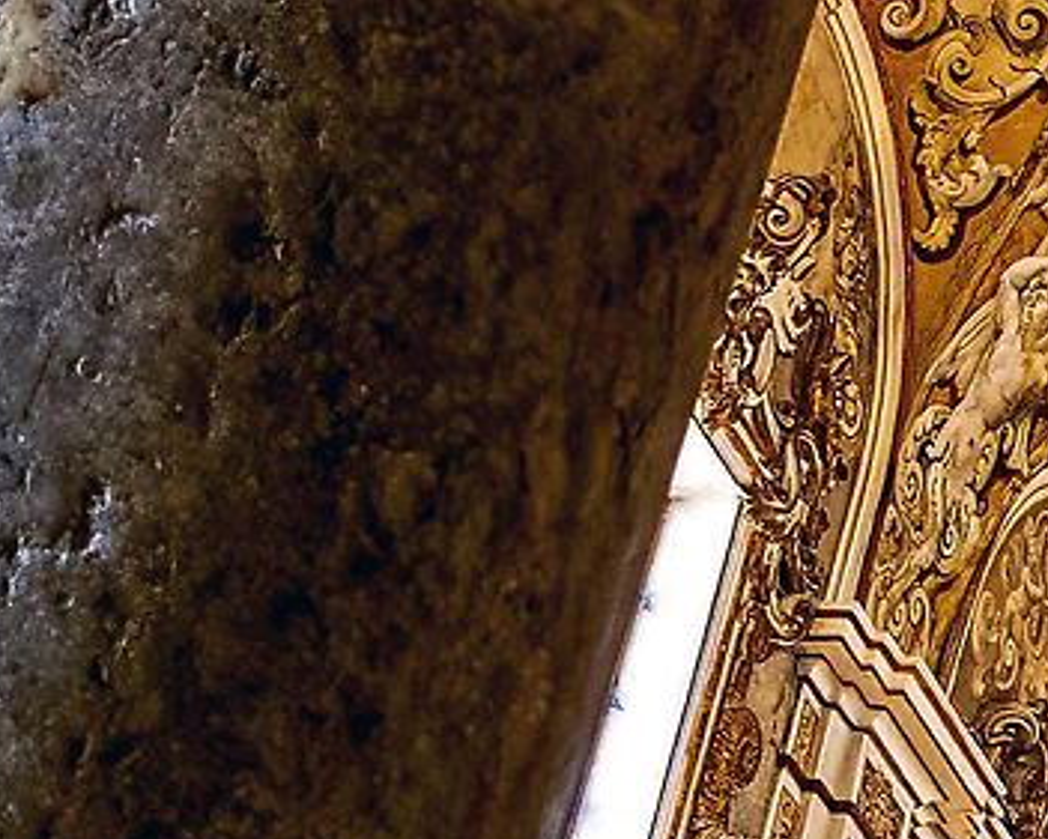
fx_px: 4778
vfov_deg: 9.9
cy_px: -51
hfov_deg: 11.4
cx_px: 2021
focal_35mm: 154
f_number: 7.1
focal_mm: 24
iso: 1600
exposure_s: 1/60
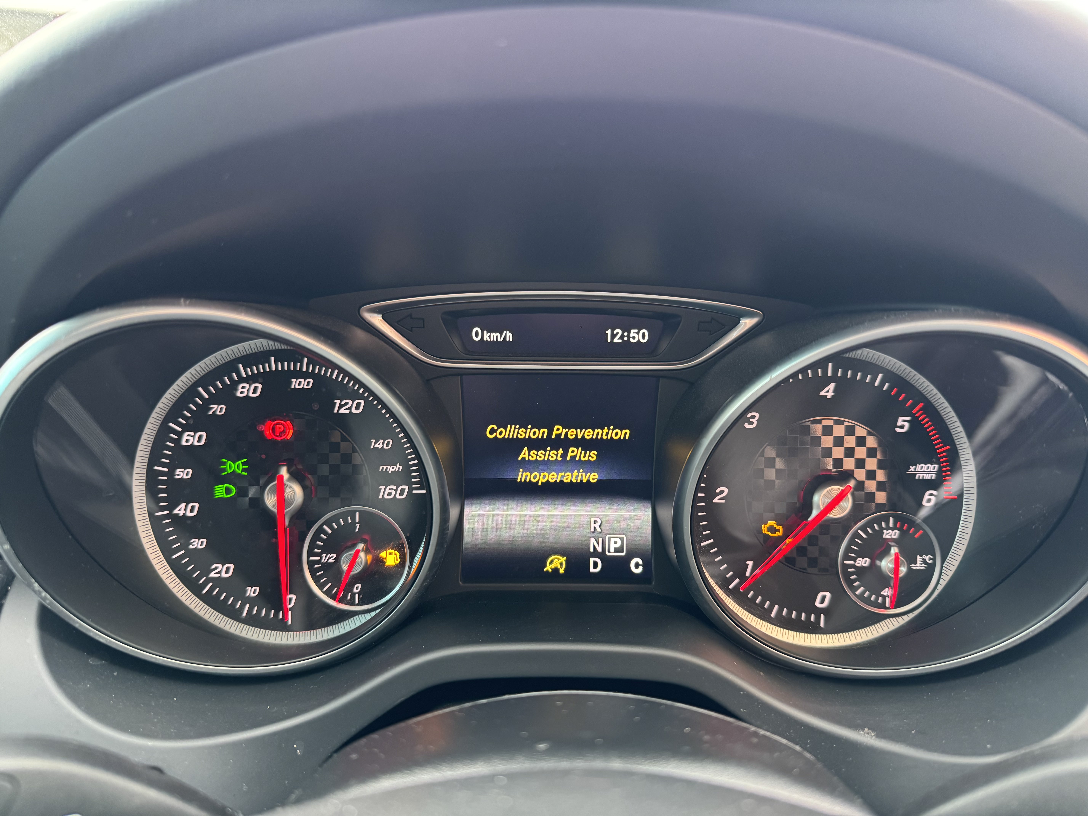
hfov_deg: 71.6
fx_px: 754
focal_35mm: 24
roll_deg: -1.1
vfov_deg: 56.8
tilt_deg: -19.8
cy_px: 408
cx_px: 544
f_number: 1.78
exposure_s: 1/50
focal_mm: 6.76
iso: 320
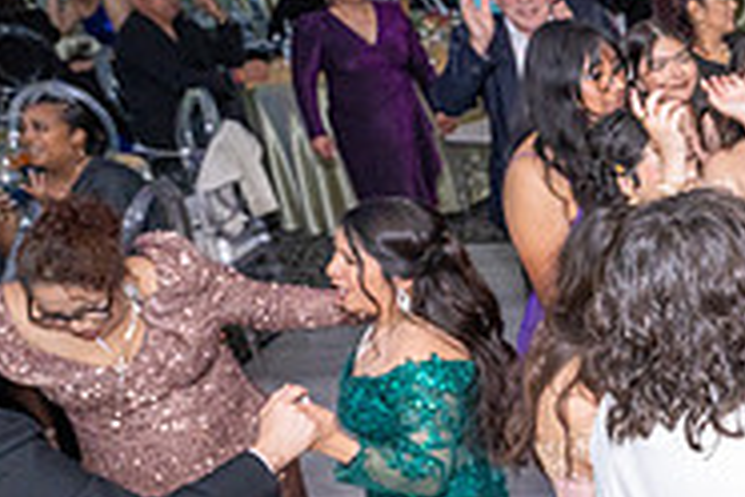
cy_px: 359
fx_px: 1324
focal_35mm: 64
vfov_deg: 21.1
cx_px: 1126
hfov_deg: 24.3
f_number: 4
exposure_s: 1/160
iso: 1250
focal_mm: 20.5
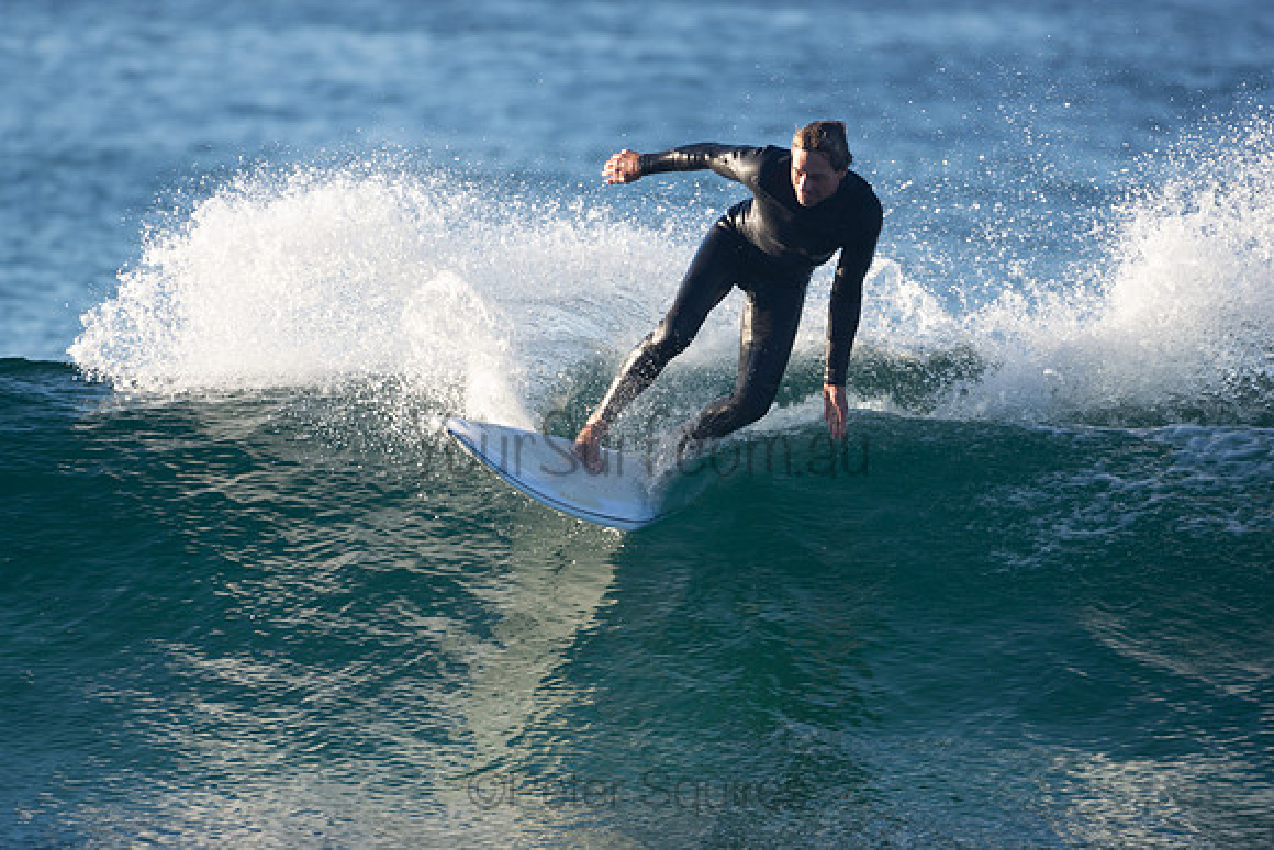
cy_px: 425
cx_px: 637
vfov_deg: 1.8
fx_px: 26547
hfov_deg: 2.7
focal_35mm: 750
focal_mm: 500
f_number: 5.6
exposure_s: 1/500
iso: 200
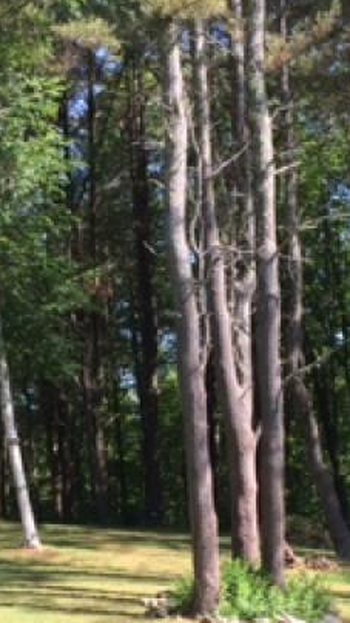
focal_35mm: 80
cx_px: 108
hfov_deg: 15.1
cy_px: 438
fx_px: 1321
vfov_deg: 26.3
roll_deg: +1.2
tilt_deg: +3.9
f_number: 2.2
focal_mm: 4.15
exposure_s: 1/461
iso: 32
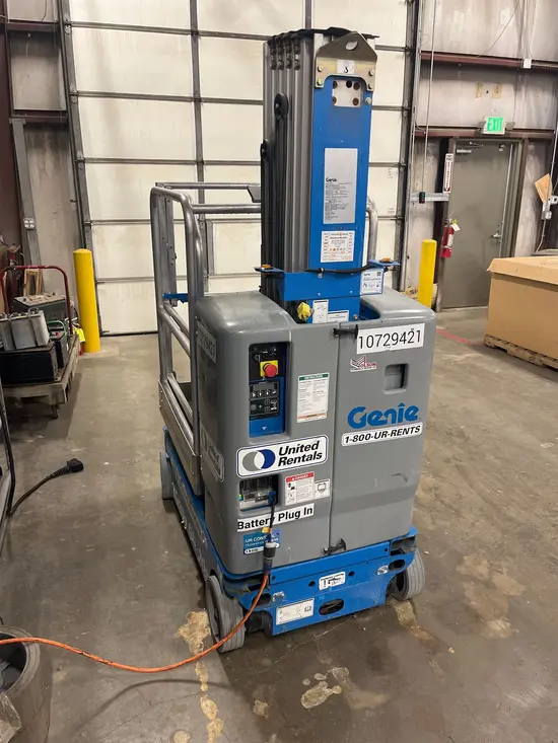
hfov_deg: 53.1
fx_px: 559
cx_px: 279
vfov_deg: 67.3
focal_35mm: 26
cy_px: 372
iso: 125
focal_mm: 5.1
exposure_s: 1/60
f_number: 1.6
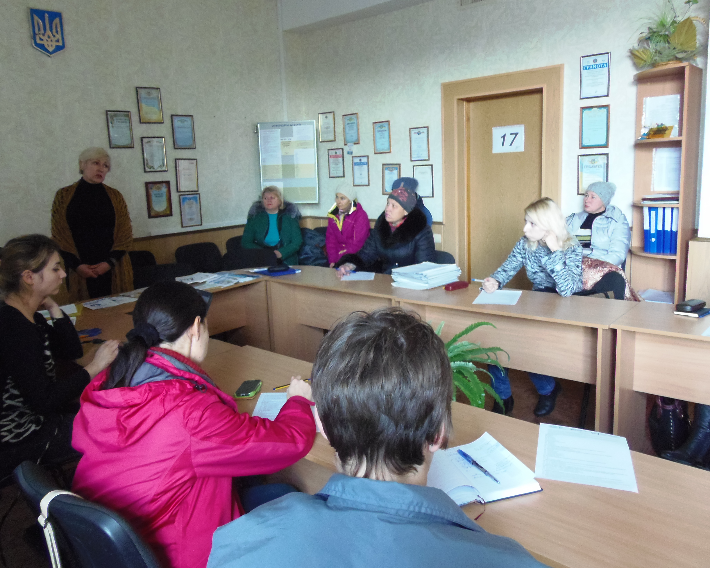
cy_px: 279
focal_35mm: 26
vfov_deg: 54.9
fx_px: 546
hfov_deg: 66.0
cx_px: 341
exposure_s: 1/15
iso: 400
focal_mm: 4.3
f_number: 2.9
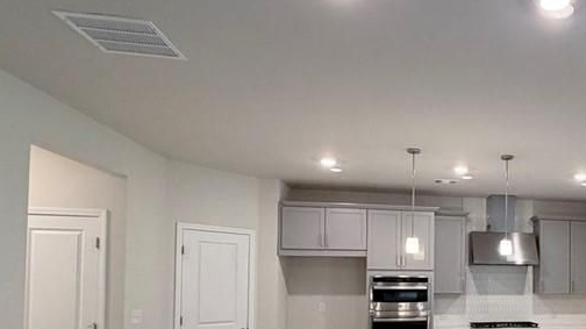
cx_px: 507
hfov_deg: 55.8
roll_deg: +0.0
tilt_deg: +1.9
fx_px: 481
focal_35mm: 31
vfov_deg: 36.2
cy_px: 272
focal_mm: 2.22
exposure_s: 1/60
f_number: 2.2
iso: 250
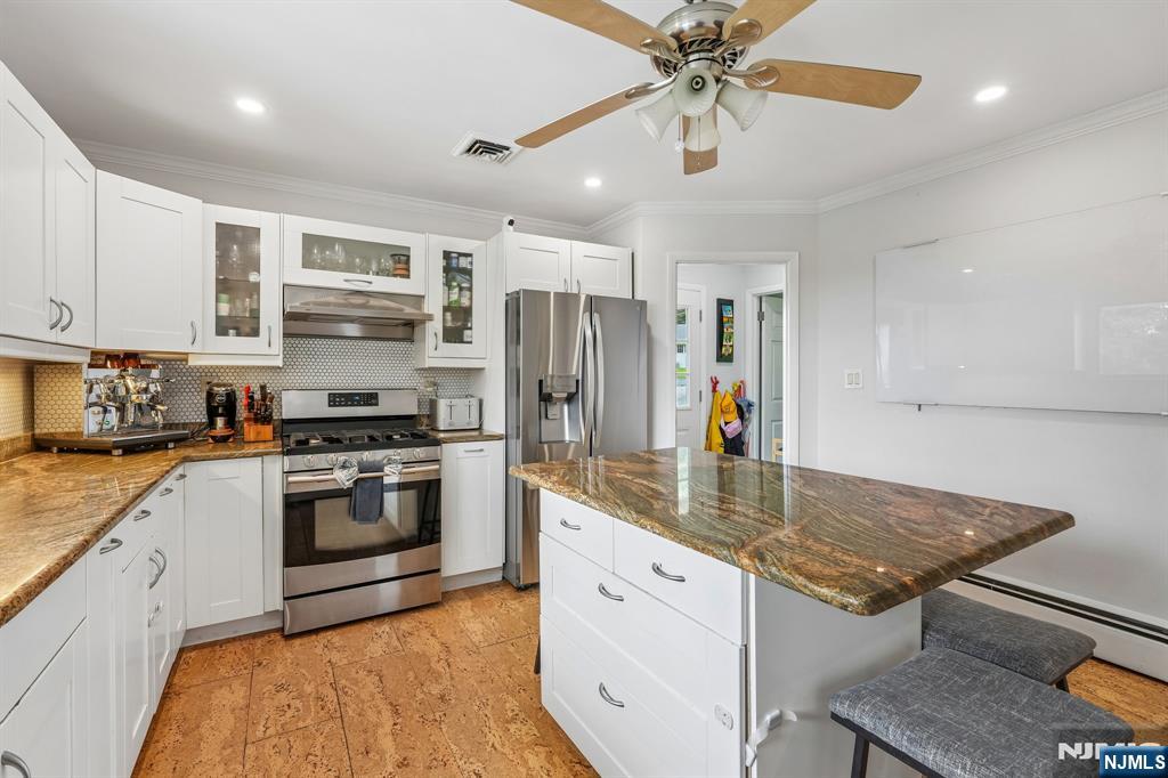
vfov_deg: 73.7
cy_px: 389
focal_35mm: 16
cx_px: 584
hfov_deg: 96.8
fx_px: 519
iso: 400
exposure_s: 1/20
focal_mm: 16
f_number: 9
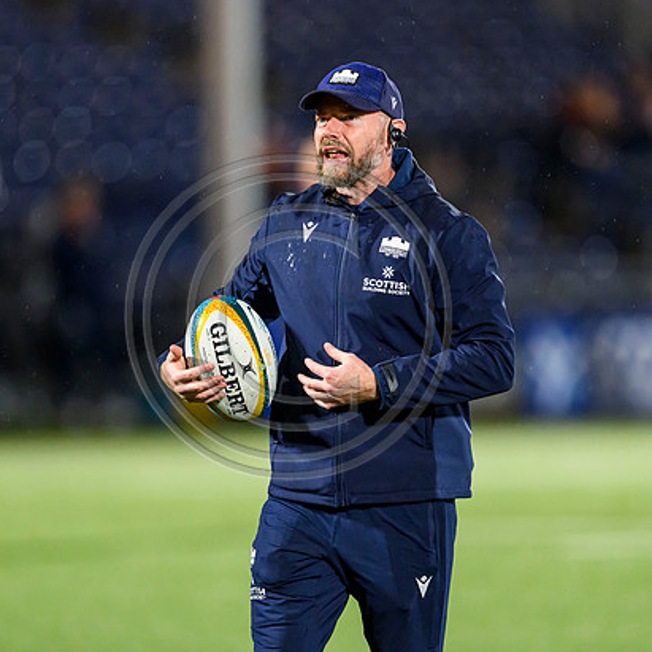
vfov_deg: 2.8
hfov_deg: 2.8
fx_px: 13169
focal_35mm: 618
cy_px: 319
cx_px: 372
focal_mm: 400
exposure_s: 1/640
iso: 5000
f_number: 2.8
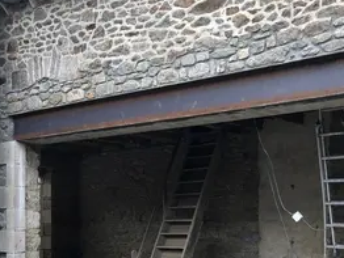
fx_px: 527
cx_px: 250
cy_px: 229
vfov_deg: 26.7
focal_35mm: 53
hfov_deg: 35.5
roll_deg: +0.0
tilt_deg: -0.3
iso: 20
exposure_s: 1/130
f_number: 1.8
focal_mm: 3.99
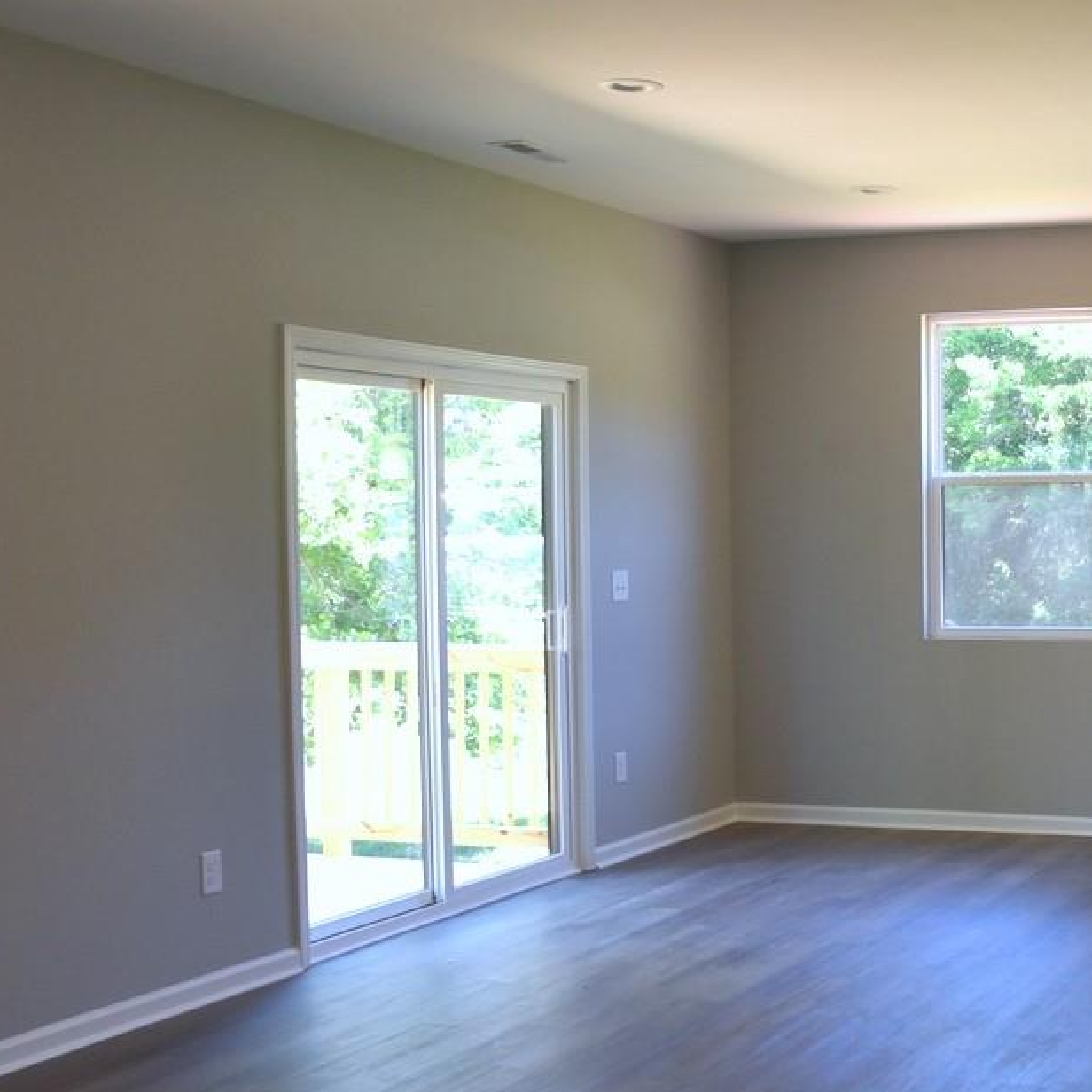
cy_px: 604
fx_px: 1892
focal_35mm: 53
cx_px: 1058
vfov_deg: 32.2
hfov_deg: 30.2
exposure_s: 1/100
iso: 640
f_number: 5
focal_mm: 24
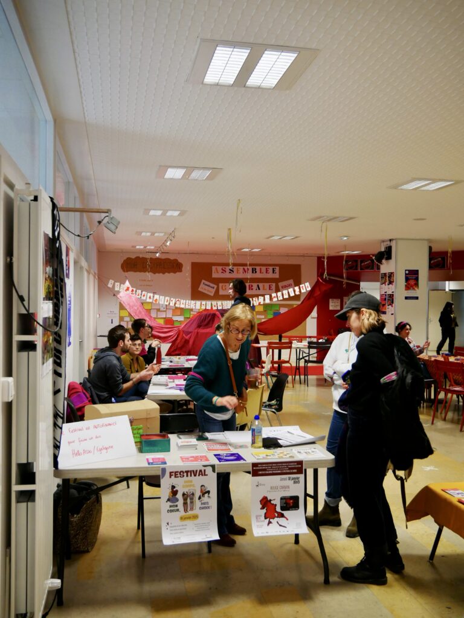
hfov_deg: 41.8
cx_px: 232
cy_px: 309
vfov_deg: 54.0
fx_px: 608
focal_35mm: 34
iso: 1250
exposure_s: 1/60
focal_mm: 17
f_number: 3.8
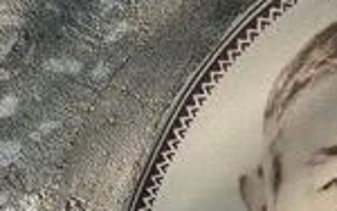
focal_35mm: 294
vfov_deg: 4.4
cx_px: 315
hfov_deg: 7.1
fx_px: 2702
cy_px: 406
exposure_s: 1/695
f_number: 2
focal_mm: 6
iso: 20
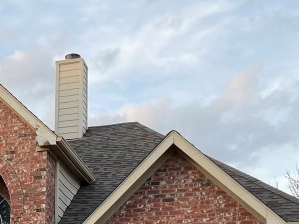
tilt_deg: +9.2
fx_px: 768
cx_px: -91
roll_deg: -2.5
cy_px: 243
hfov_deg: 20.2
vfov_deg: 16.1
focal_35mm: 89
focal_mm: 5.1
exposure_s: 1/232
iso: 32
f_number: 1.6
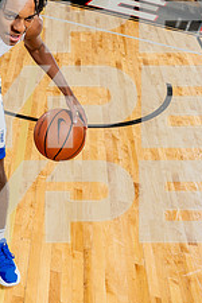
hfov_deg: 19.2
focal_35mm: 70
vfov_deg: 28.7
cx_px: 32
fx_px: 589
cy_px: 108
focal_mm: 35
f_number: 8
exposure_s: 1/250
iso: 250
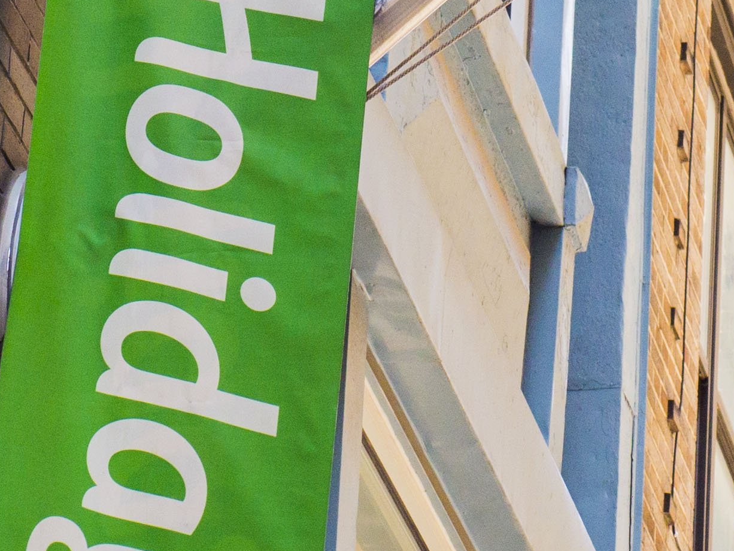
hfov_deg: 7.5
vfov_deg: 5.7
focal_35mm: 263
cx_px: 101
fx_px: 5578
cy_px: 171
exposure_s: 1/400
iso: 200
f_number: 2.8
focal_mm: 35
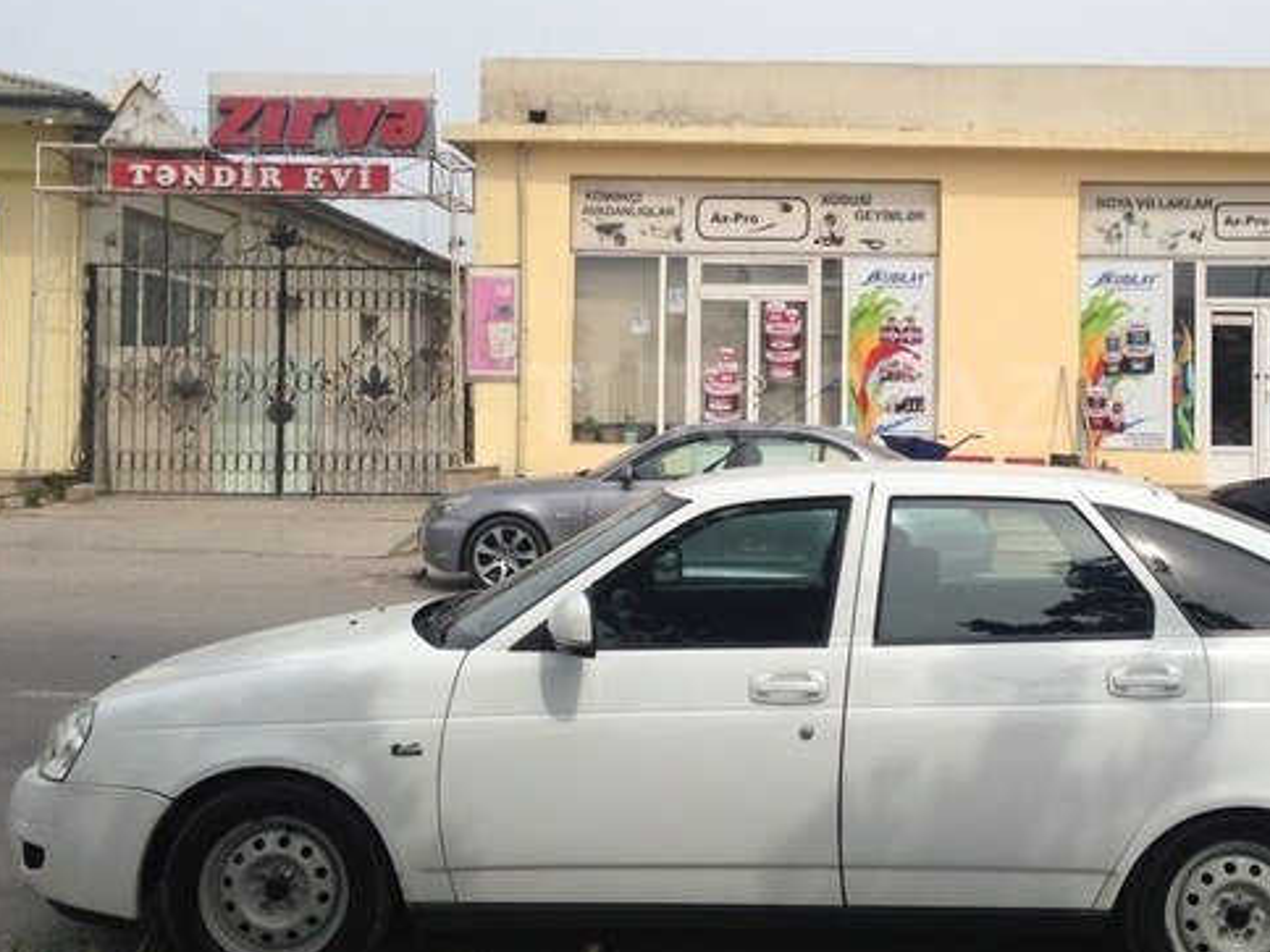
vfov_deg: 32.1
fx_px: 1651
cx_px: 792
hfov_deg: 41.8
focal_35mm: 45
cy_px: 403
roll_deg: -0.9
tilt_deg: +0.0
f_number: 2.4
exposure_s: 1/2262
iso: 50
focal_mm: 4.12
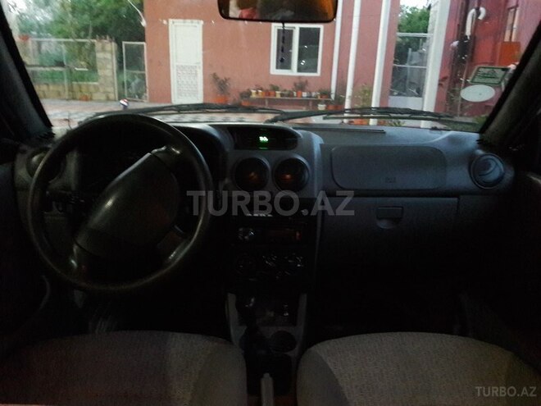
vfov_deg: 49.7
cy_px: 203
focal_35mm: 28
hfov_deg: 63.4
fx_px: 438
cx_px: 270
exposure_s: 1/17
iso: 800
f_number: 1.9
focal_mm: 3.7
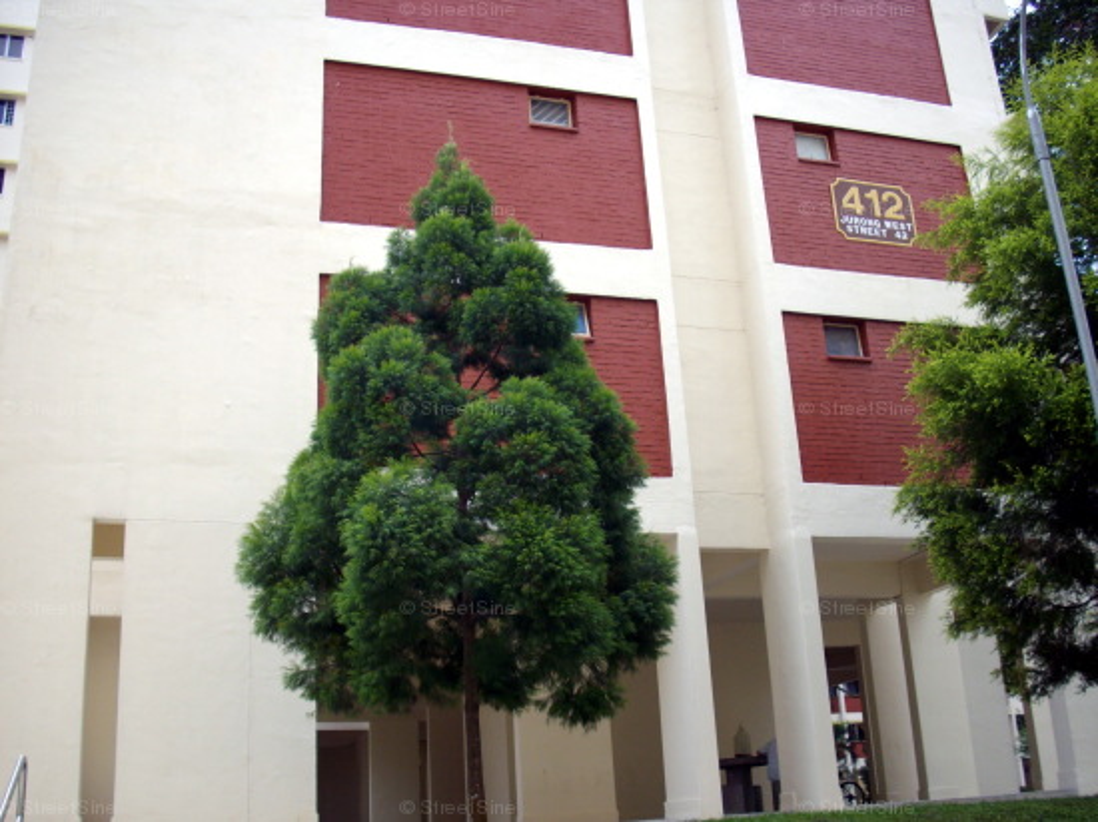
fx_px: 1173
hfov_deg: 50.2
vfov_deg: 38.6
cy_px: 411
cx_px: 549
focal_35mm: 37
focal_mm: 6.2
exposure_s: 1/500
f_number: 2.8
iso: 80
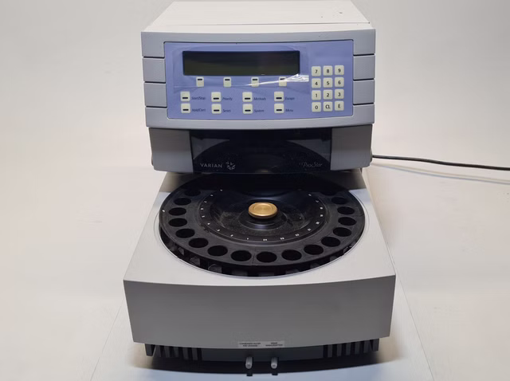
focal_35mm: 26
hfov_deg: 67.4
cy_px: 190
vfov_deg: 52.9
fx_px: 382
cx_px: 255
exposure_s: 1/50
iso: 64
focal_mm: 5.4
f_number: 1.8
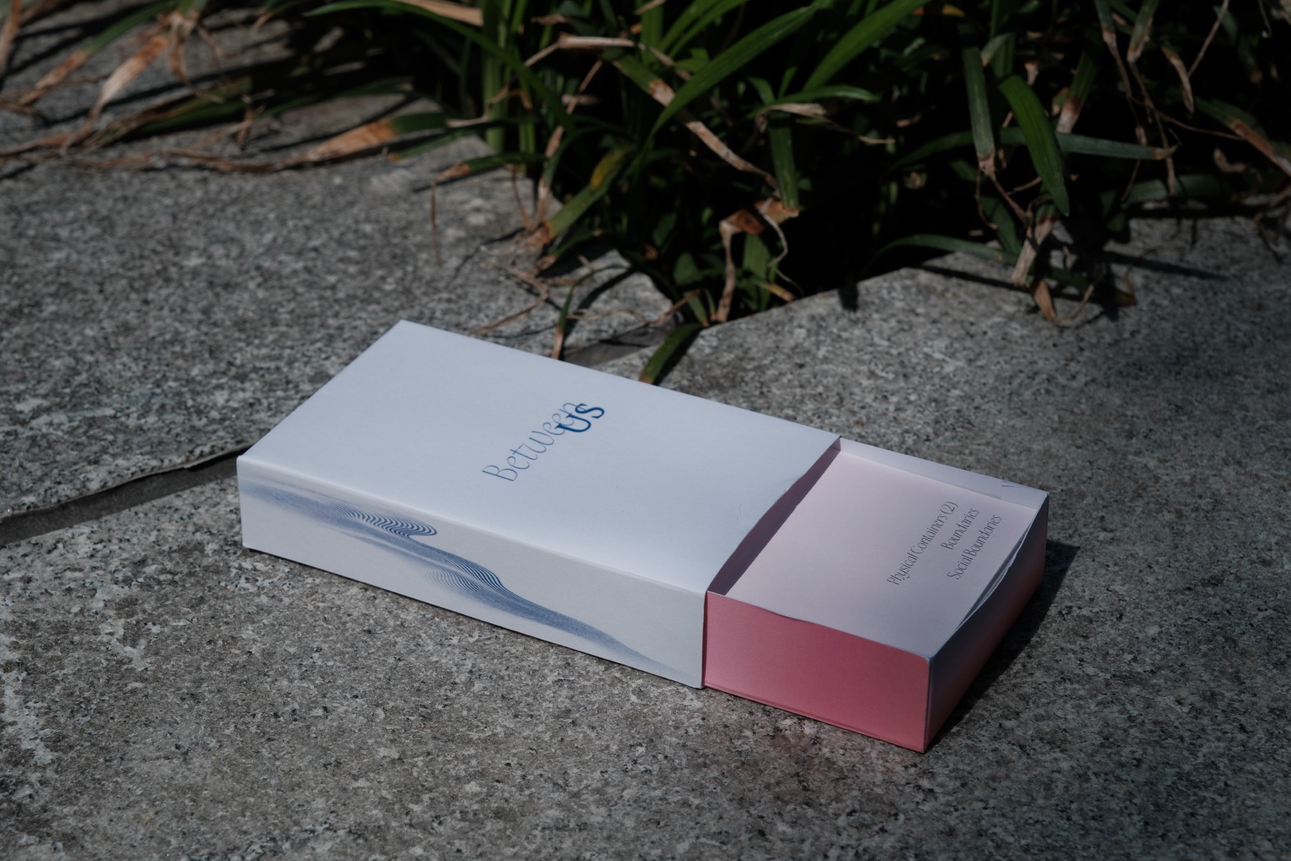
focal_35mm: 73
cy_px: 430
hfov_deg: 27.7
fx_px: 2618
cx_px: 646
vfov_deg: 18.7
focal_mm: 48.5
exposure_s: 1/500
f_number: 8
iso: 200
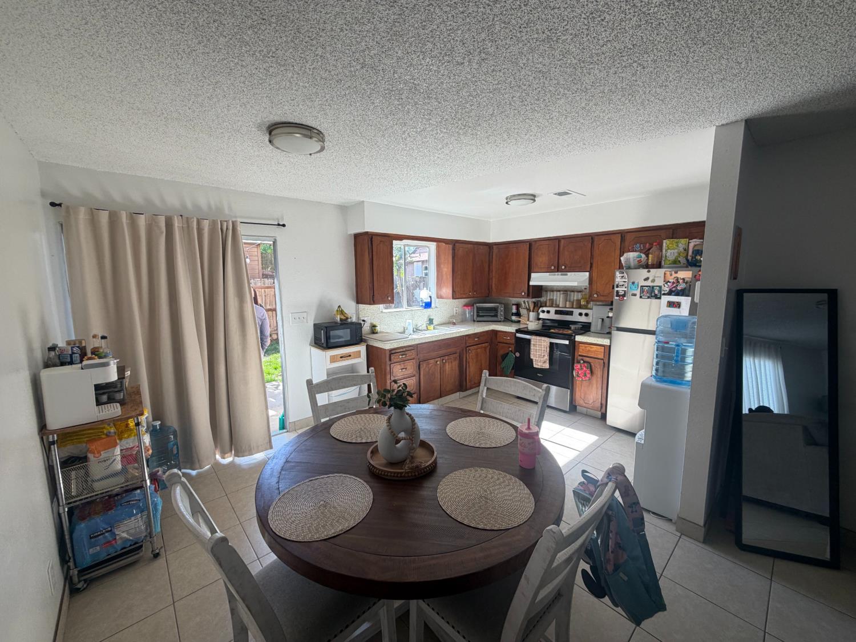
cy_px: 321
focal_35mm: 14
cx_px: 428
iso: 64
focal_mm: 2.22
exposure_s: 1/121
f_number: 2.2
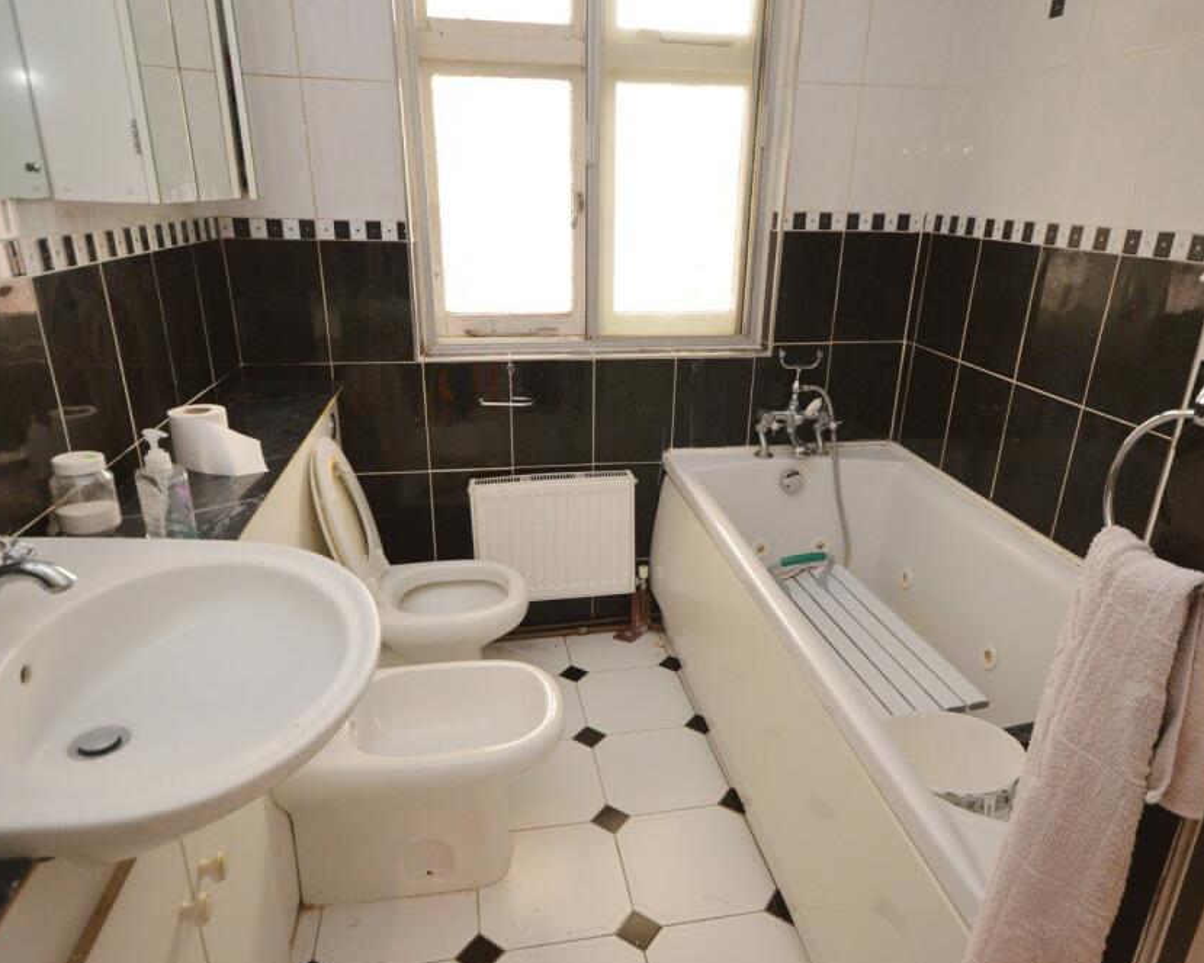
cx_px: 613
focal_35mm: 23
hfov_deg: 73.6
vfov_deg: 61.8
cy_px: 492
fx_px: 804
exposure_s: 1/25
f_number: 4.5
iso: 1600
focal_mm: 13
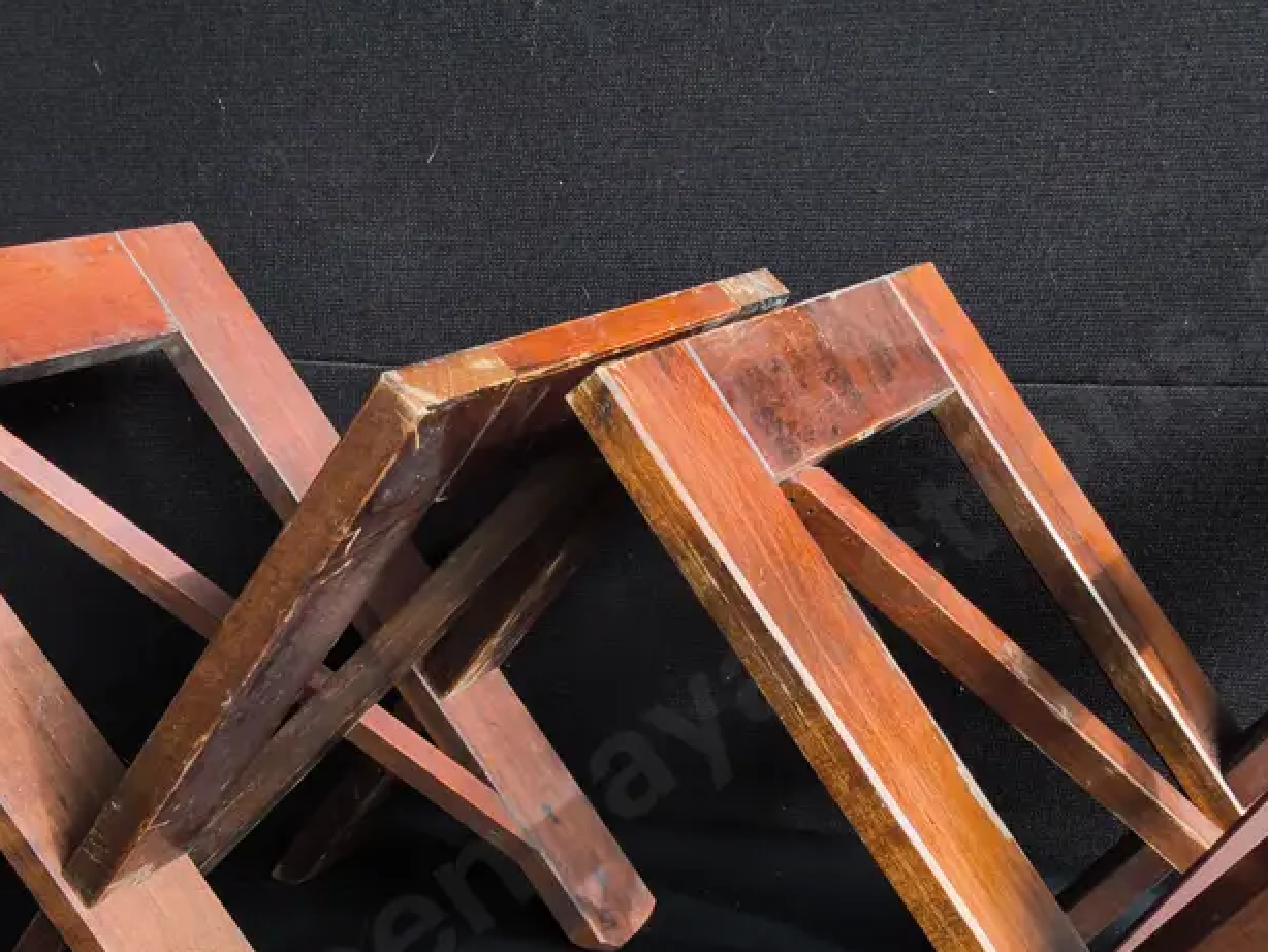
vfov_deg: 31.6
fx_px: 1649
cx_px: 708
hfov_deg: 42.0
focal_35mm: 45
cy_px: 712
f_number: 2
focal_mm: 2.87
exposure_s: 1/100
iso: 64
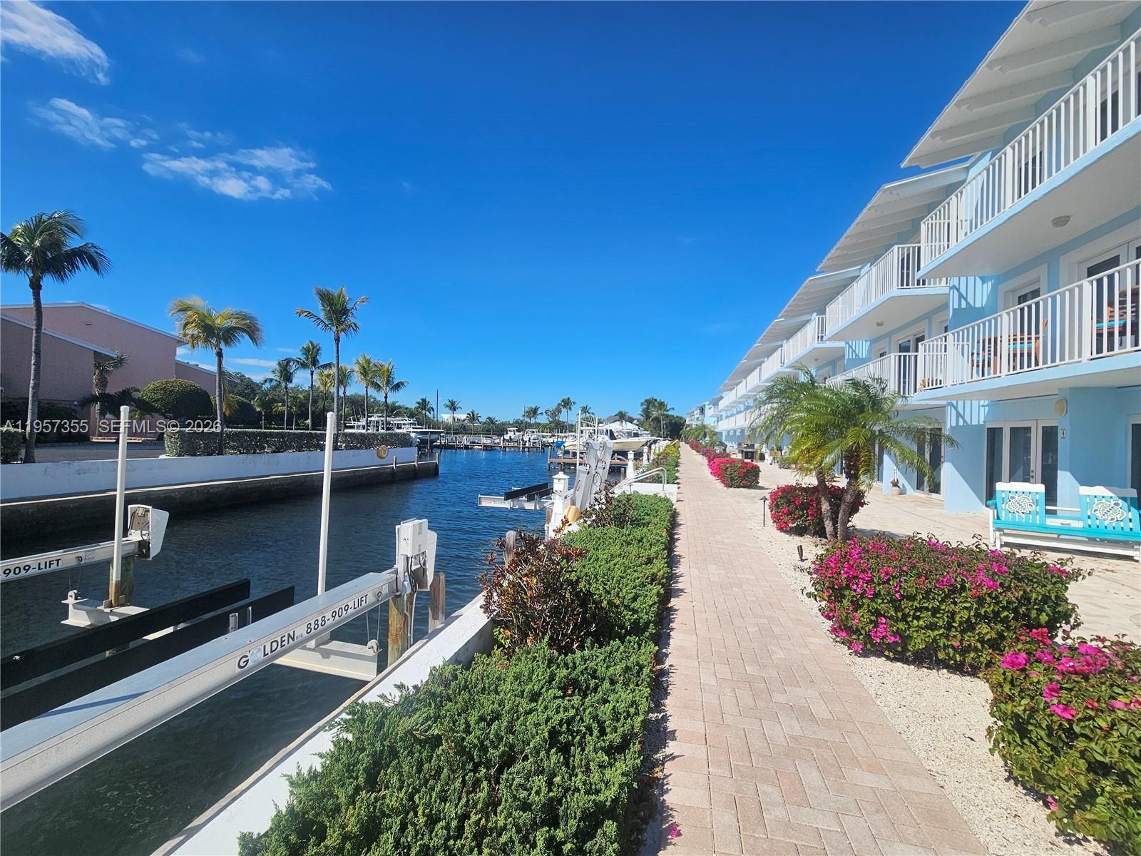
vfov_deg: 89.9
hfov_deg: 106.2
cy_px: 428
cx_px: 570
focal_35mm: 13
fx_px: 429
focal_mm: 2.2
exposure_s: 1/3945
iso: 50
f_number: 2.2
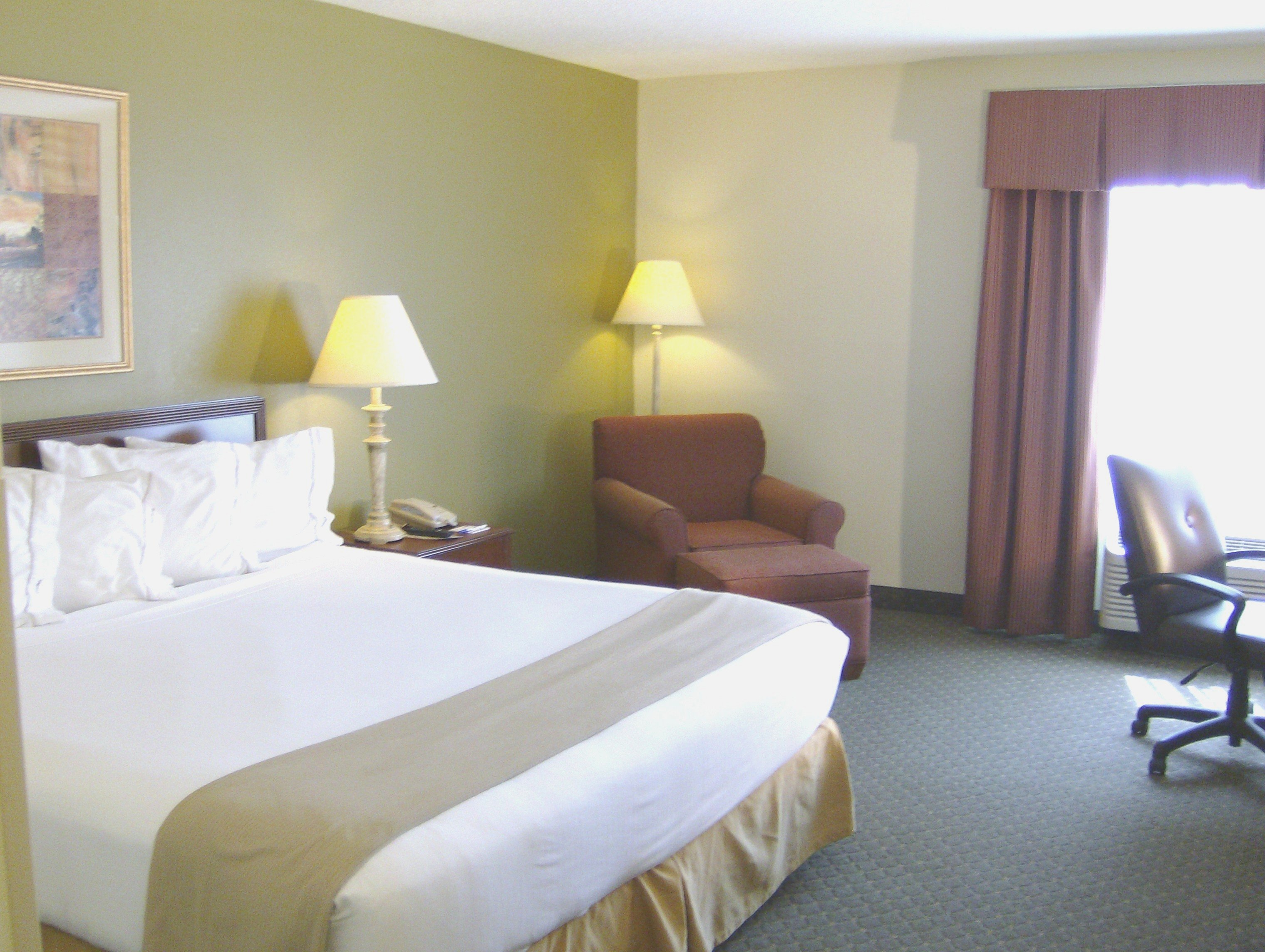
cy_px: 476
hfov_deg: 51.3
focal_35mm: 36
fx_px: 1317
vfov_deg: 39.7
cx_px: 632
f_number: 2.8
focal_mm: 6
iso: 116
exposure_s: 1/64
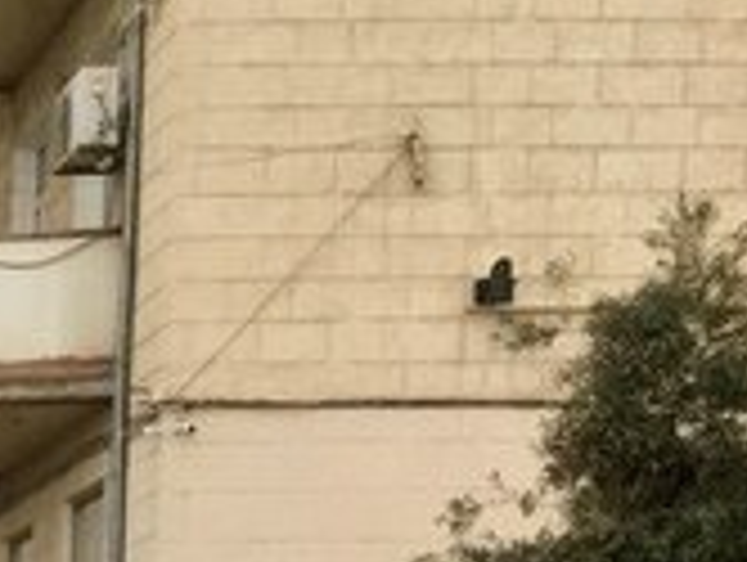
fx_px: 2485
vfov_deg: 11.7
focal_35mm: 115
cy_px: 1077
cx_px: -680
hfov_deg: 14.6
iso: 40
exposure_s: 1/100
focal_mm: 4.15
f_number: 2.2
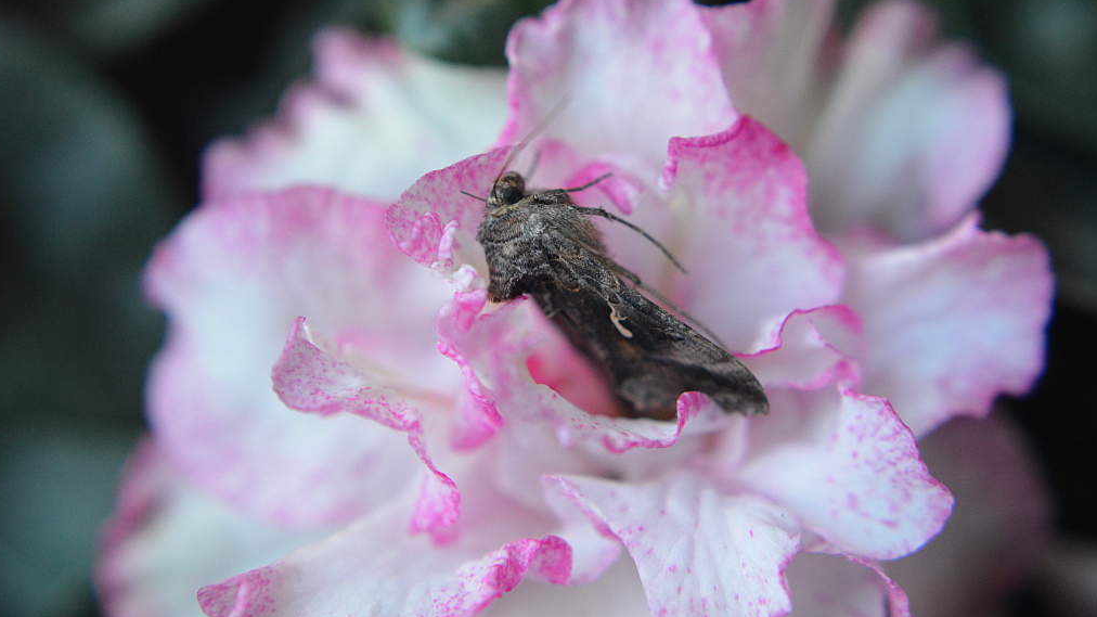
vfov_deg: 21.6
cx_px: 545
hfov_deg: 37.5
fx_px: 1615
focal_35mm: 56
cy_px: 258
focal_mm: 35
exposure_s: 1/60
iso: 1600
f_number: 3.2
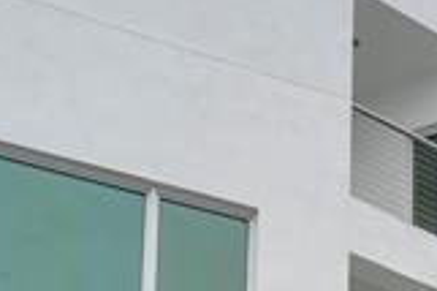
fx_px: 1237
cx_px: 532
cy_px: 829
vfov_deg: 10.3
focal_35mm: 102
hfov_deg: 18.9
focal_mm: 16
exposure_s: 1/640
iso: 100
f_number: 9
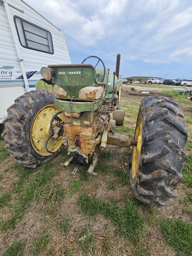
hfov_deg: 89.9
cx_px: 96
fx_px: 96
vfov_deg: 106.2
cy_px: 128
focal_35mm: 13
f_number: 2.2
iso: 50
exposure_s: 1/596
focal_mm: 2.2
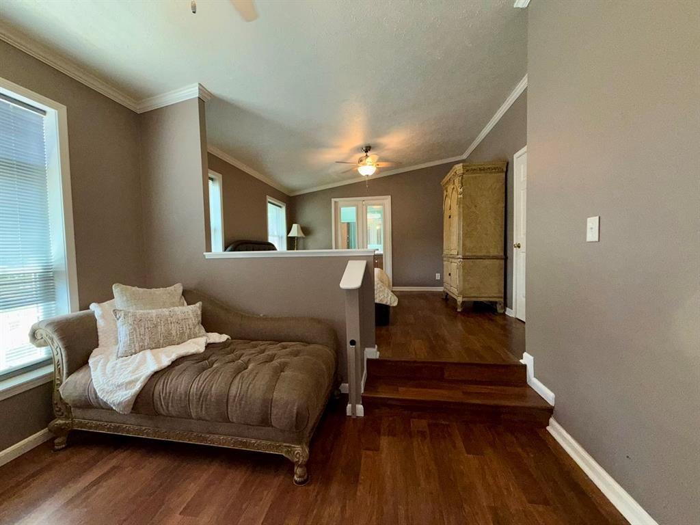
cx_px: 350
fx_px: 283
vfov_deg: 85.7
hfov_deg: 102.1
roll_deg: +1.0
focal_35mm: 14
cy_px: 262
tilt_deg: -2.0
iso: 125
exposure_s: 1/120
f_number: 2.2
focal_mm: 2.22
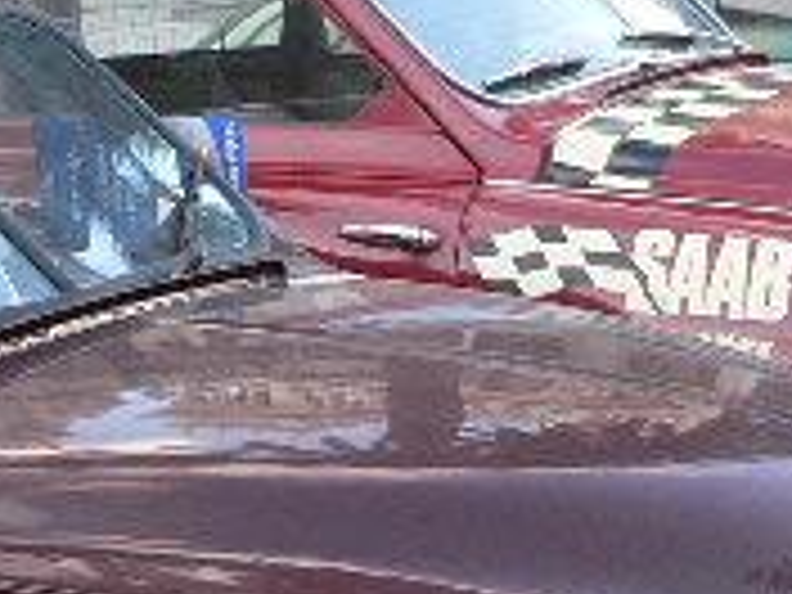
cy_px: 477
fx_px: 2997
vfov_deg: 11.3
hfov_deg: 15.1
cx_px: 392
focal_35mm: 131
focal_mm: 6
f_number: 2.8
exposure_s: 1/60
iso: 200
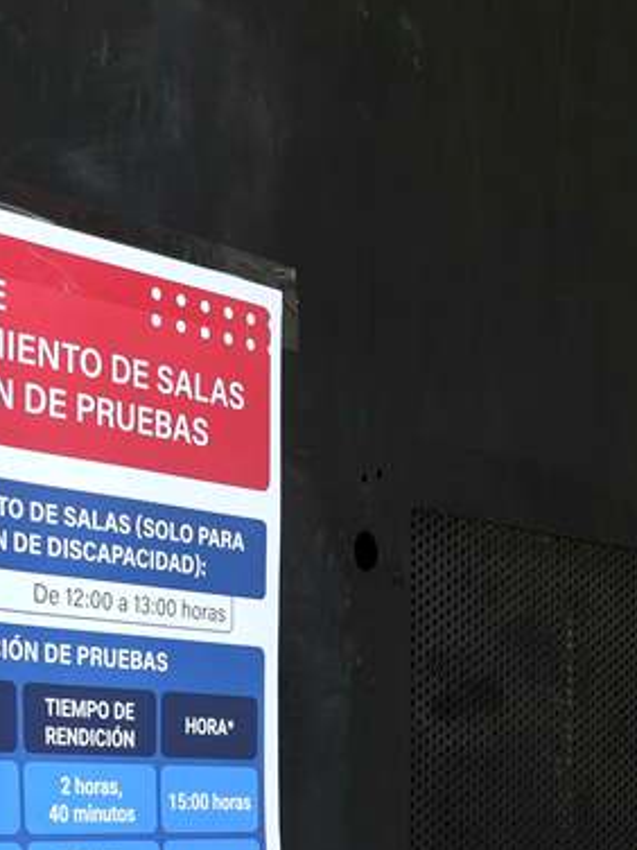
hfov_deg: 17.6
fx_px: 2012
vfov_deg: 23.0
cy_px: 832
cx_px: 629
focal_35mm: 82
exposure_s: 1/160
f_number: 7.1
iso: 400
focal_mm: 17
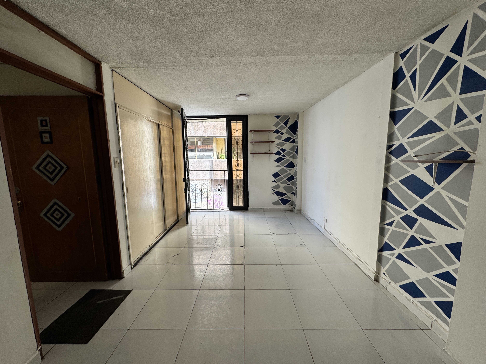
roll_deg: +0.7
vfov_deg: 85.7
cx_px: 243
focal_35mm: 14
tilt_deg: -8.8
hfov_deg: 102.1
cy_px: 182
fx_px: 197
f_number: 2.2
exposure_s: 1/155
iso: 40
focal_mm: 2.22
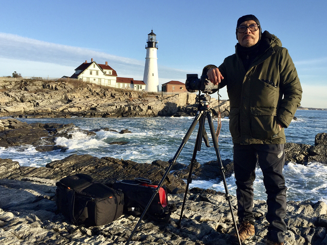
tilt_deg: -6.0
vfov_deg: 40.6
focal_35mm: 35
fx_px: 331
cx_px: 175
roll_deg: -1.9
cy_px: 136
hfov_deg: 52.6
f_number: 2.2
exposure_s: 1/1364
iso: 32
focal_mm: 4.15
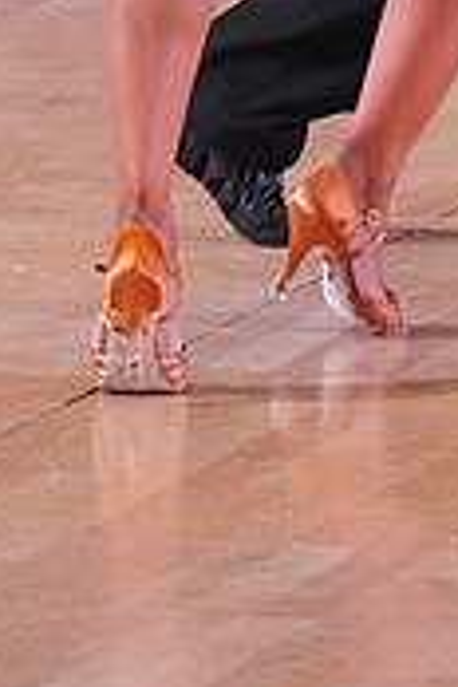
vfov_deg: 3.7
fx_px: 10533
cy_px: -446
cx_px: 424
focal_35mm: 552
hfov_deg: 2.5
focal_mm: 166
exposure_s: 1/250
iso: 2500
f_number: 4.5
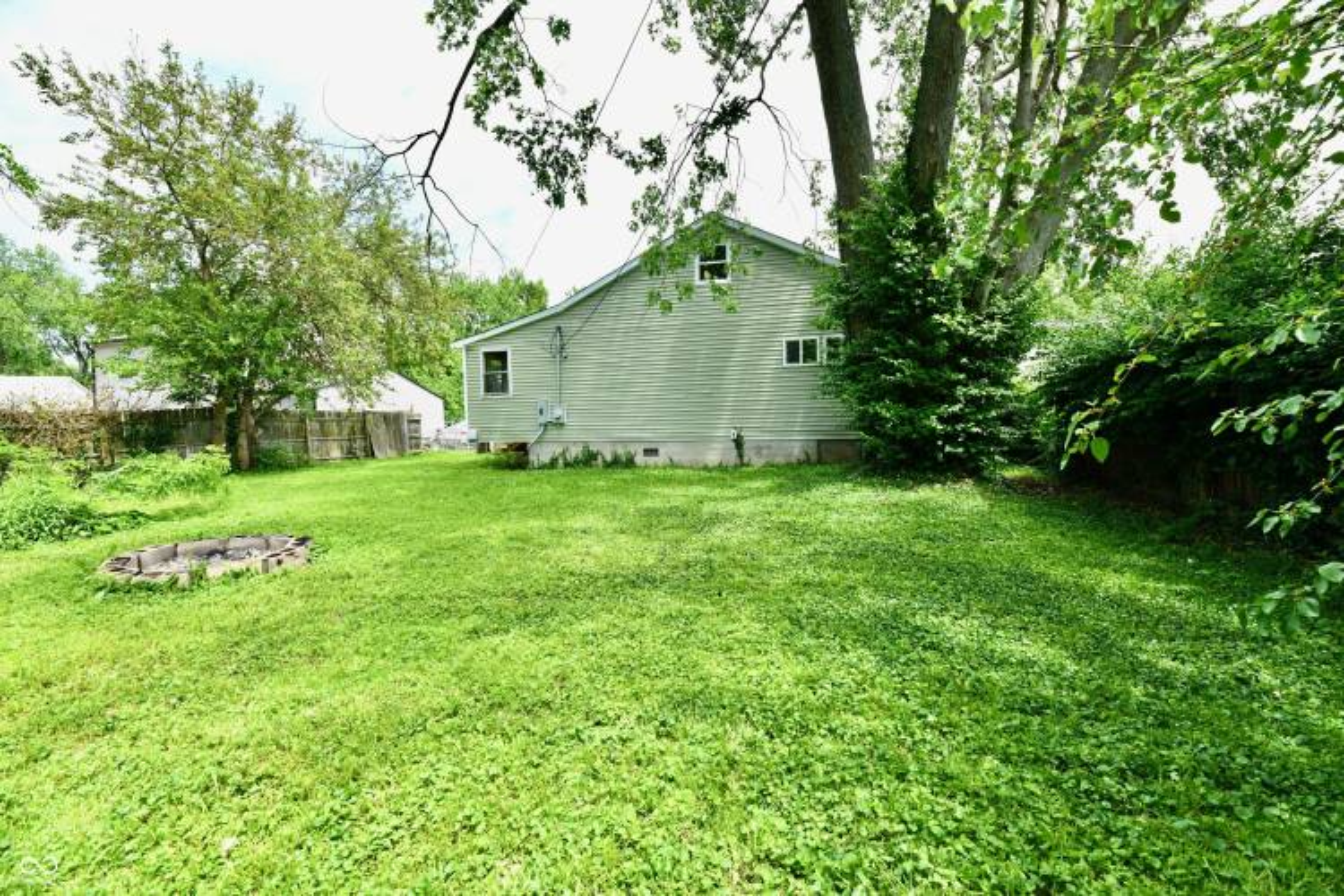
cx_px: 672
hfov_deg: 104.3
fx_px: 523
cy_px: 448
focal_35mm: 14
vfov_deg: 81.2
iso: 640
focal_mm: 14
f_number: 9
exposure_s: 1/320
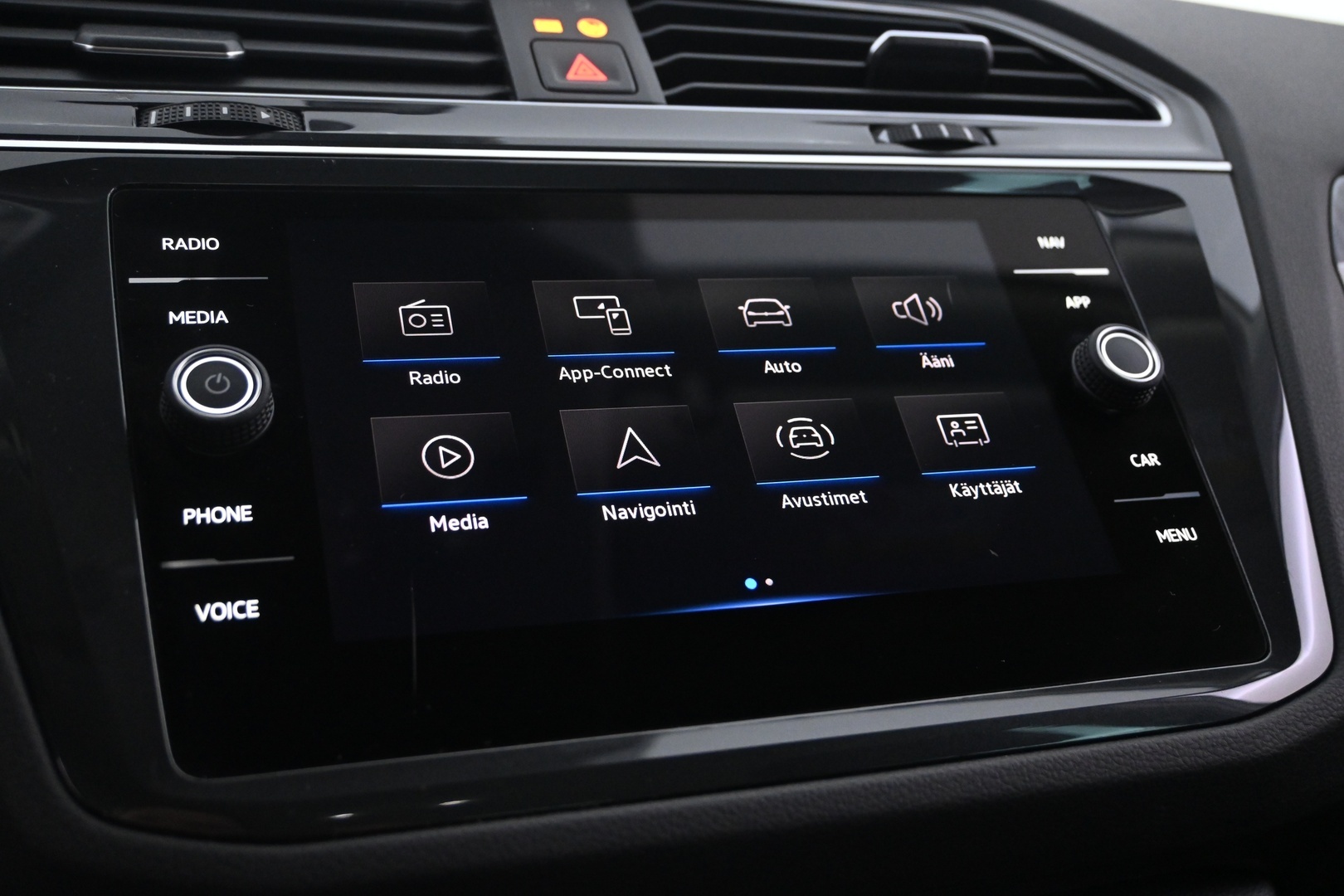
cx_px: 672
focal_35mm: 37
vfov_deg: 36.2
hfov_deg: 52.2
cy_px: 448
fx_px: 1372
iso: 3200
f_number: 4.2
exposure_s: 1/25
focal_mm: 24.5
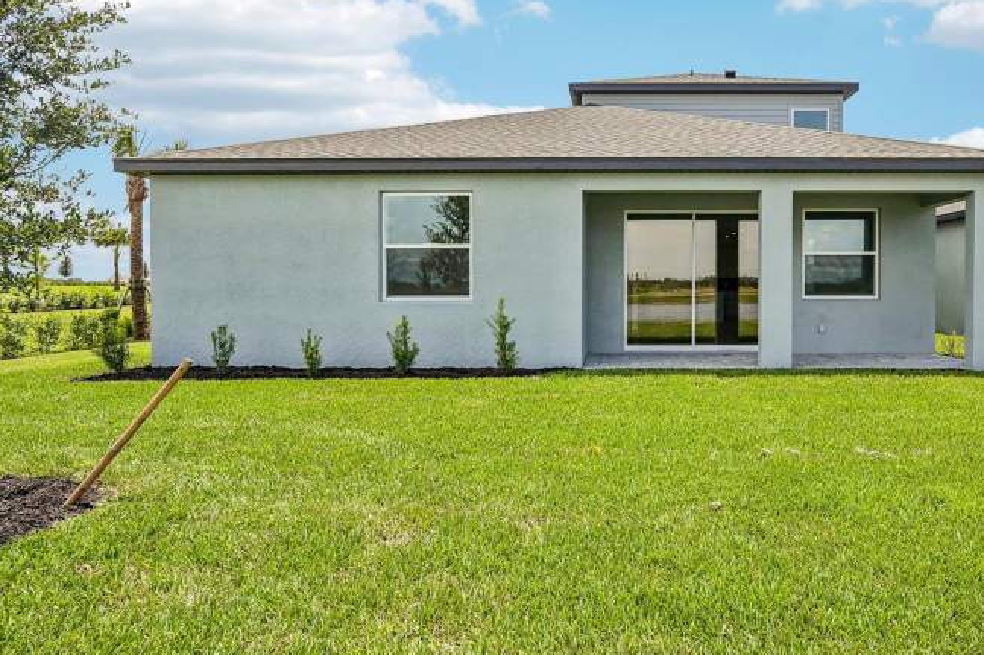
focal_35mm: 22
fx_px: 590
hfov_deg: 78.4
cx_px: 604
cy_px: 294
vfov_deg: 57.9
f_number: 8
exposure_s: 1/1000
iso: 400
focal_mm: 17.5
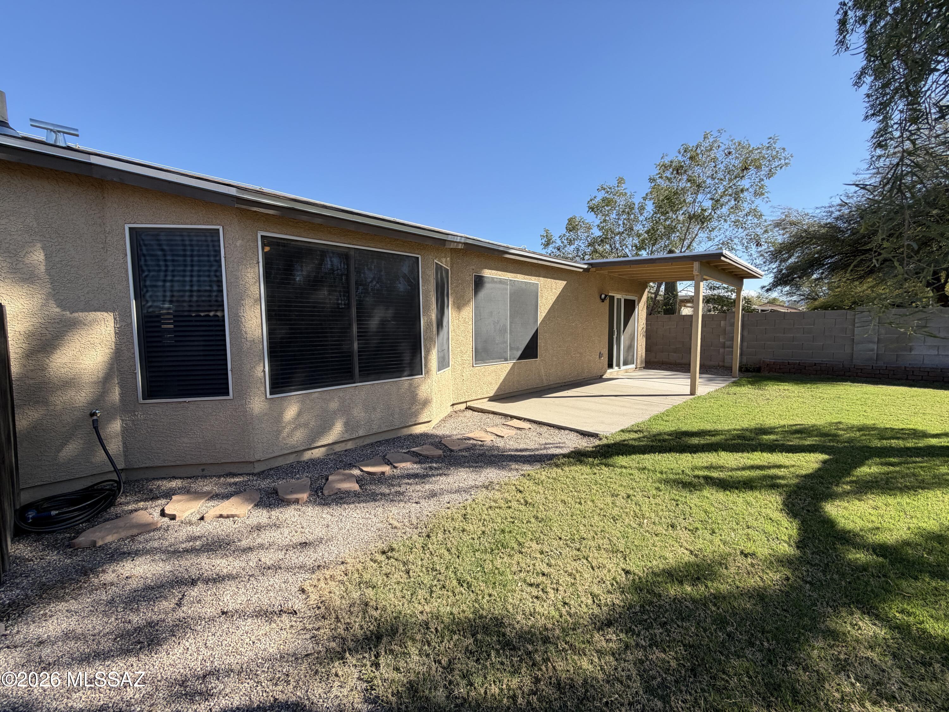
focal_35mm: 14
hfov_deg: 102.1
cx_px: 474
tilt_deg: -4.2
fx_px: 384
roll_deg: +0.8
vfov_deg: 85.7
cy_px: 356
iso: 40
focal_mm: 2.22
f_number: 2.2
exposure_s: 1/638
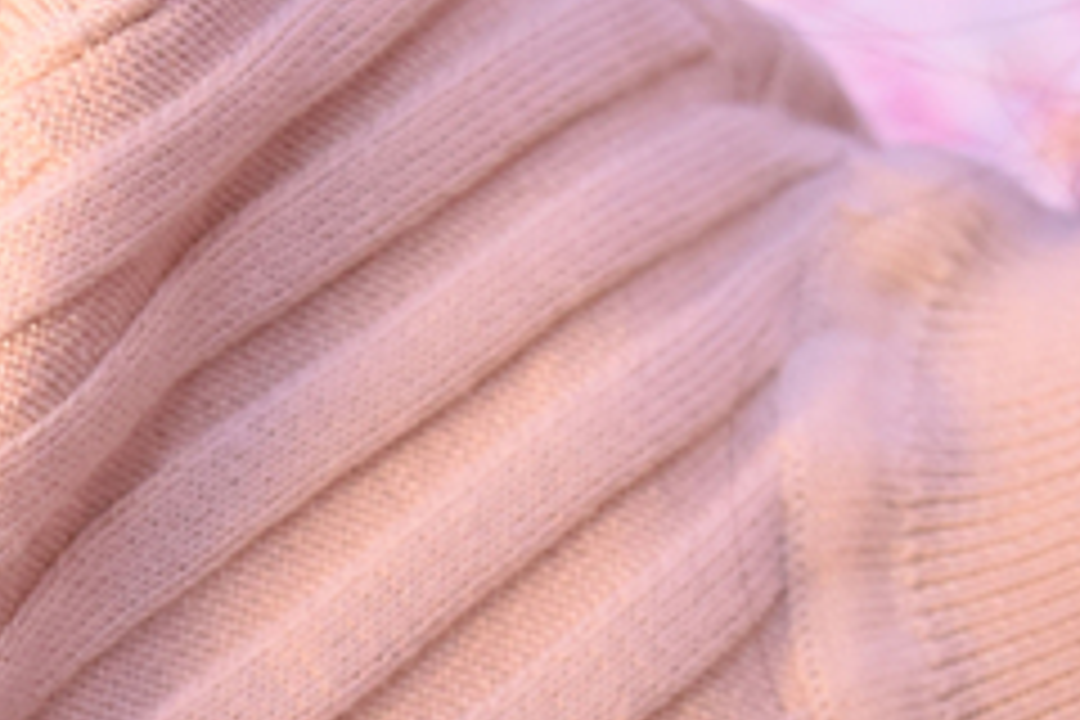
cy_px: 760
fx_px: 5400
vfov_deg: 7.6
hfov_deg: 11.4
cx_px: 720
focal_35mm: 180
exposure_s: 1/25
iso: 800
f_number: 2.8
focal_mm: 24
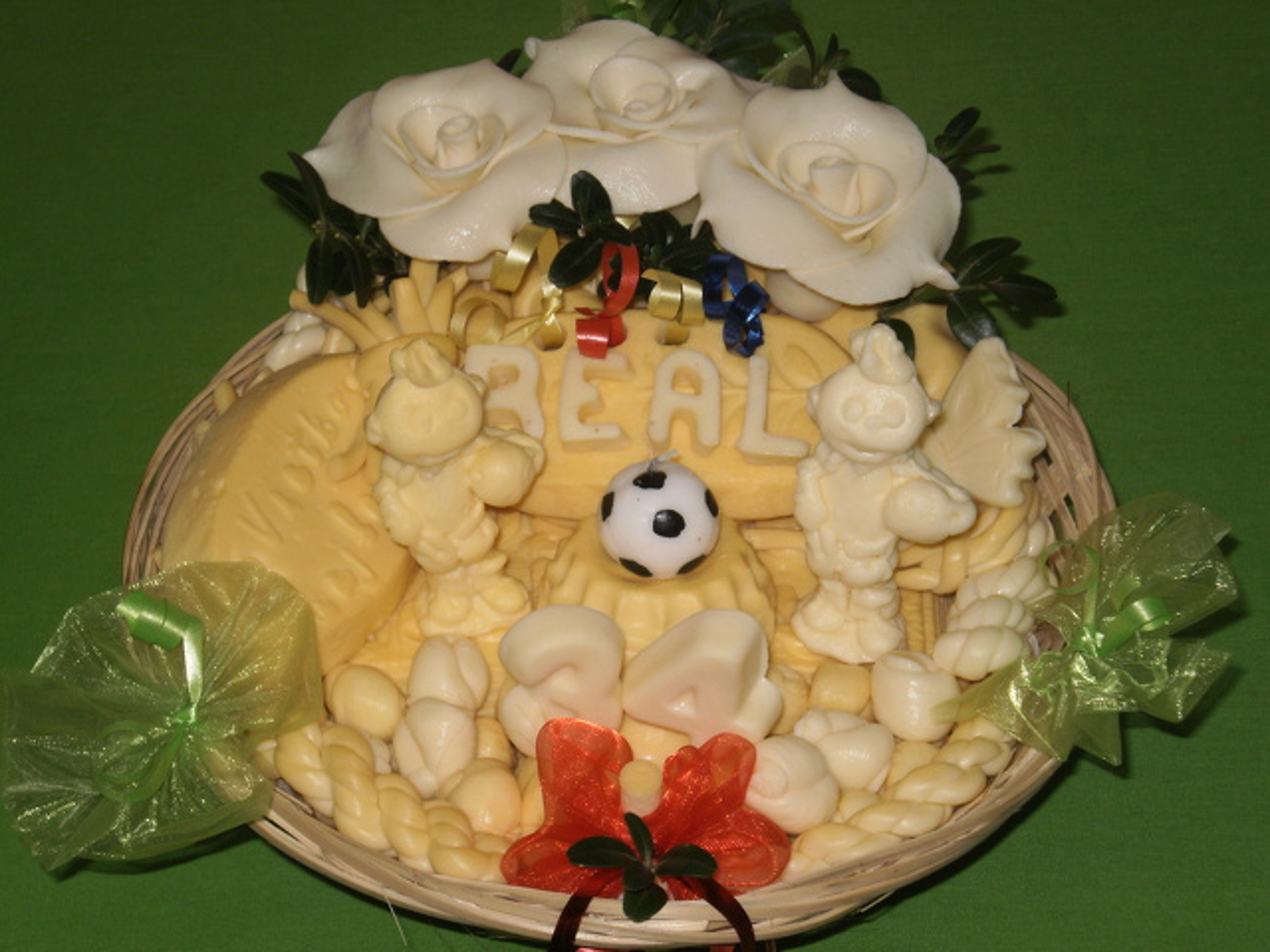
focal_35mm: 86
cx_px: 635
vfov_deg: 17.2
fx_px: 3155
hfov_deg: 22.8
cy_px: 476
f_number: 5.1
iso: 100
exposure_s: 1/50
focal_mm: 14.3
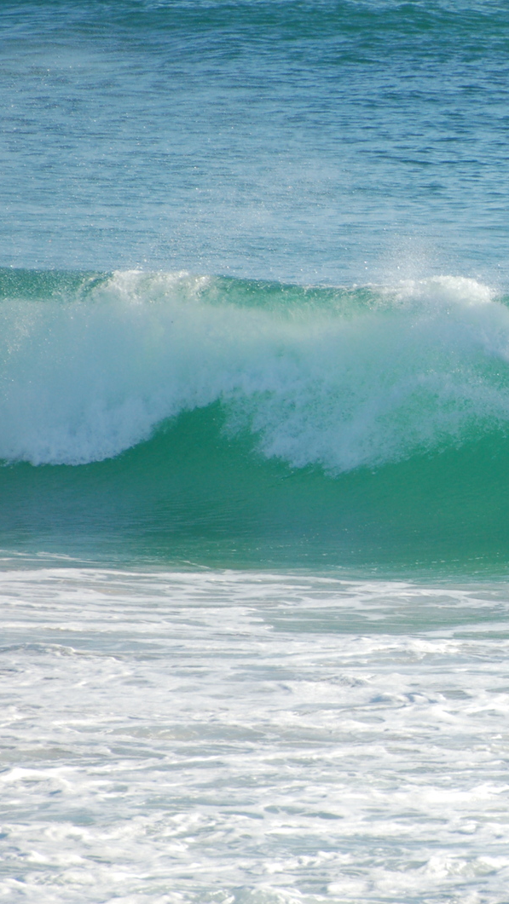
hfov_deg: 1.7
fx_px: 17032
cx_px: 653
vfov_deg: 3.0
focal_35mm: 710
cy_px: 452
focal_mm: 300
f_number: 5.6
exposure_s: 1/1000
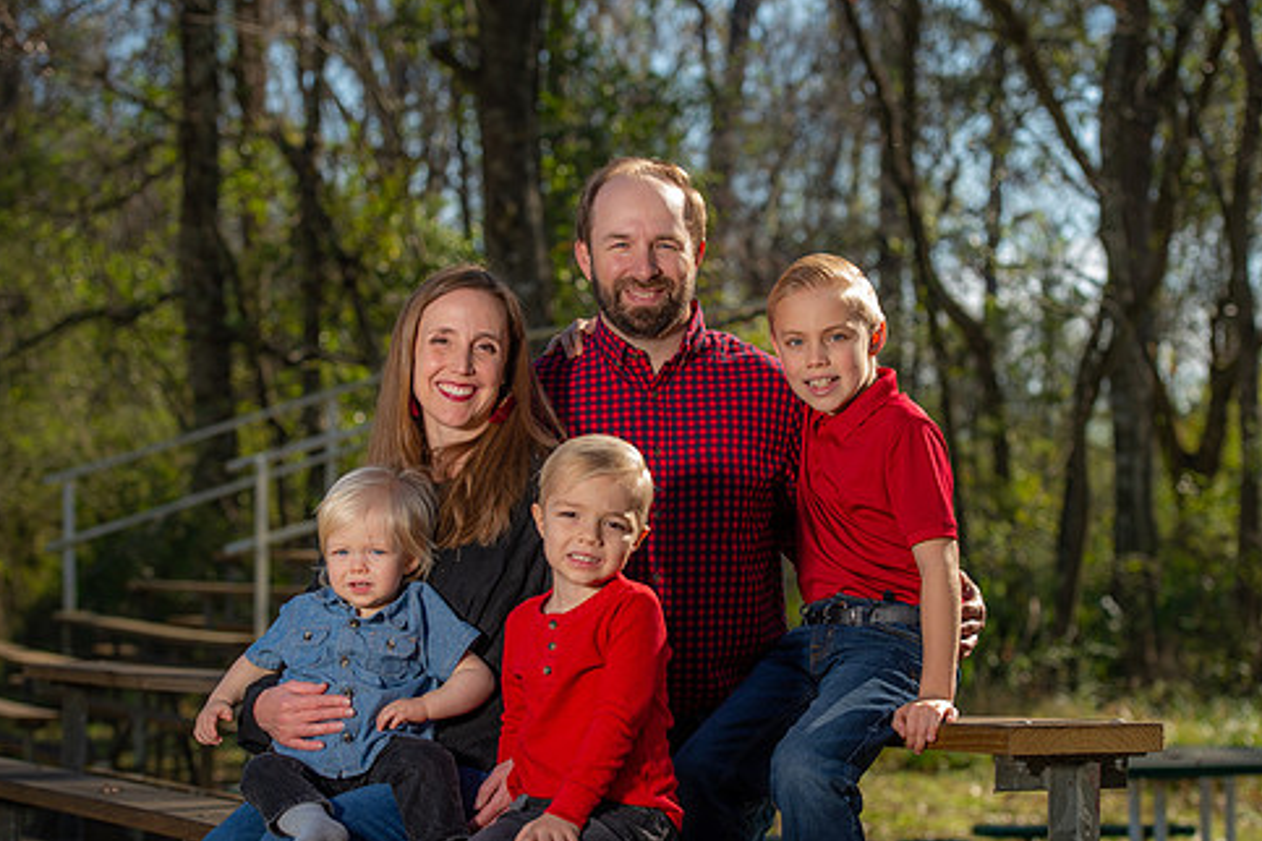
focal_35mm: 102
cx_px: 640
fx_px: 3575
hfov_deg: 20.0
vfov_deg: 13.4
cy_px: 491
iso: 50
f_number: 4.5
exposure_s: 1/250
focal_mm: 85
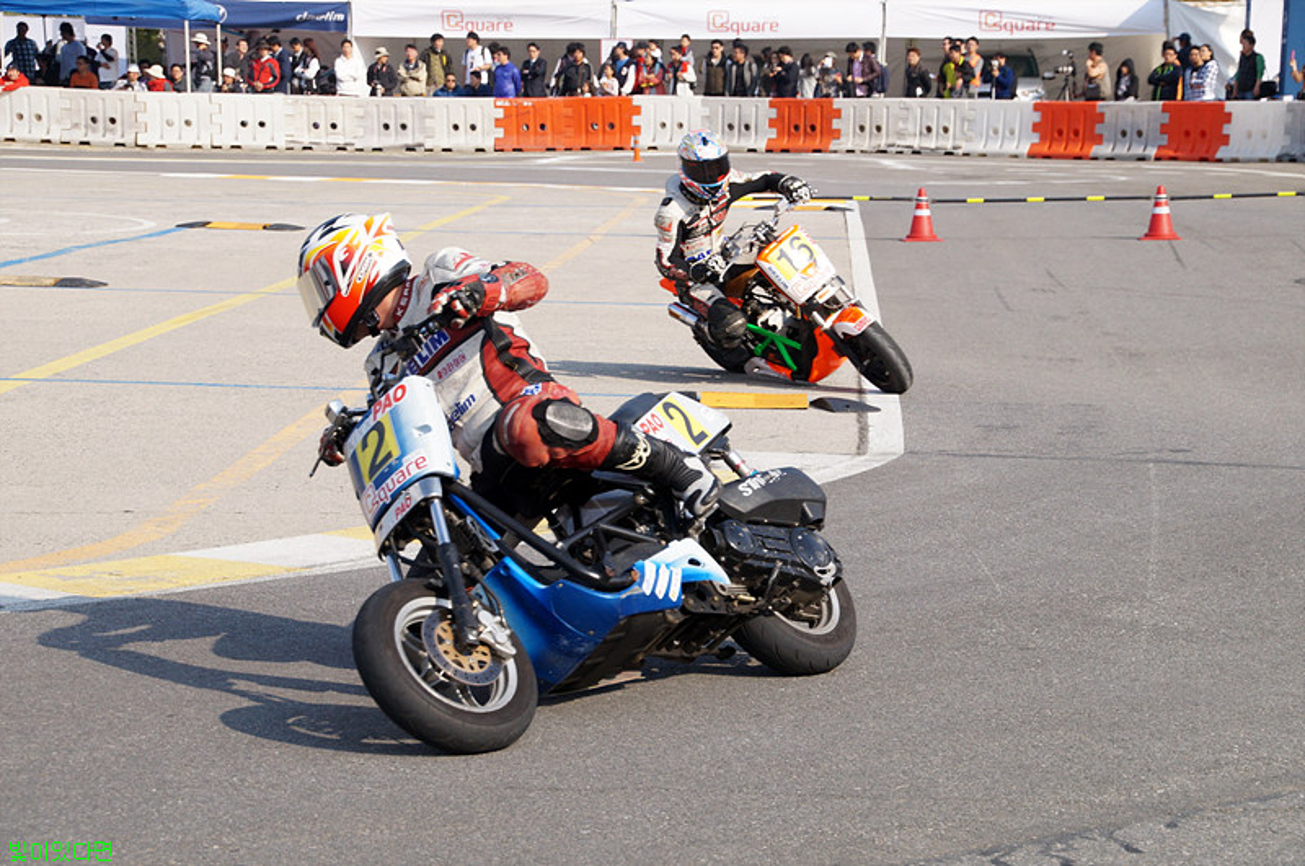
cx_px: 652
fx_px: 3801
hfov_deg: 19.5
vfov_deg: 13.0
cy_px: 433
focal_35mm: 105
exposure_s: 1/1000
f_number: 6.3
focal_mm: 70
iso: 400
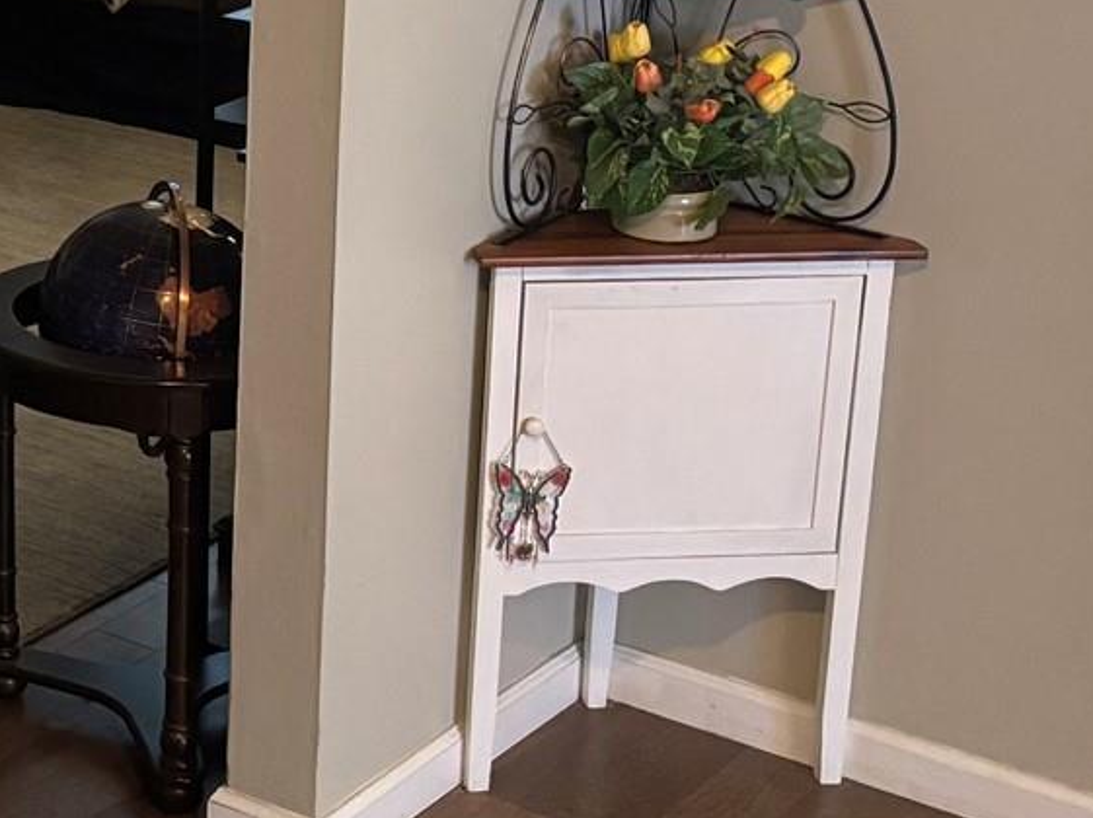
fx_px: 2998
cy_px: 107
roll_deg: +1.5
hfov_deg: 18.8
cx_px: -409
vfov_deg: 15.4
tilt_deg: -14.8
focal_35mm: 95
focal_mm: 5.96
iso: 500
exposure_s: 1/30
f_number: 1.6
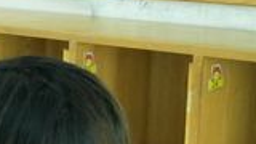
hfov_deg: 9.6
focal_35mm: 177
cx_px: -501
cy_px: 78
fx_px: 1201
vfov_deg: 6.9
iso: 1600
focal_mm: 18
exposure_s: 1/125
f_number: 3.5
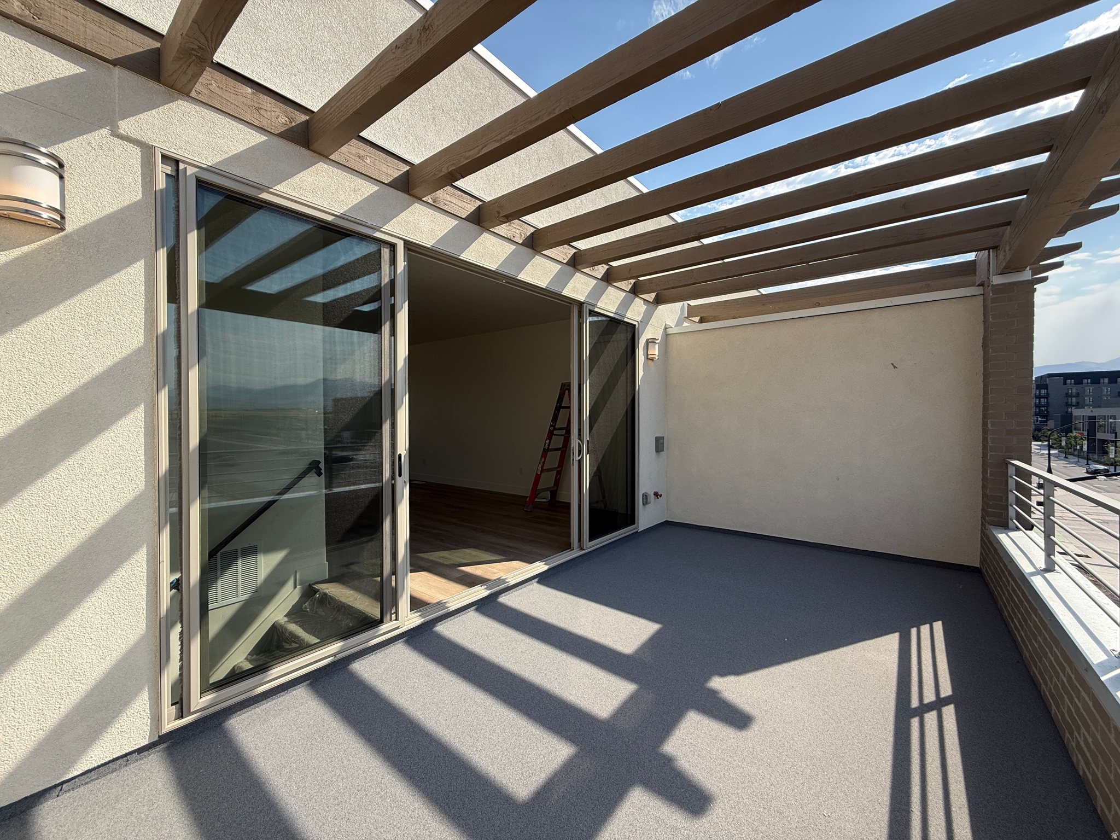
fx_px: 453
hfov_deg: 102.1
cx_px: 560
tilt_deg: -0.1
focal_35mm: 14
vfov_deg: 85.7
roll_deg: -0.1
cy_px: 420
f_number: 2.2
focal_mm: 2.22
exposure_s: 1/841
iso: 50
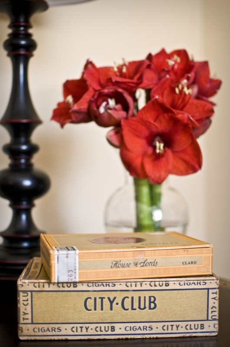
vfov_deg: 37.9
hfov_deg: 25.7
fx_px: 505
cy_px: 174
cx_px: 115
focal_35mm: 52
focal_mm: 35
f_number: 1.8
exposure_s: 1/100
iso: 800
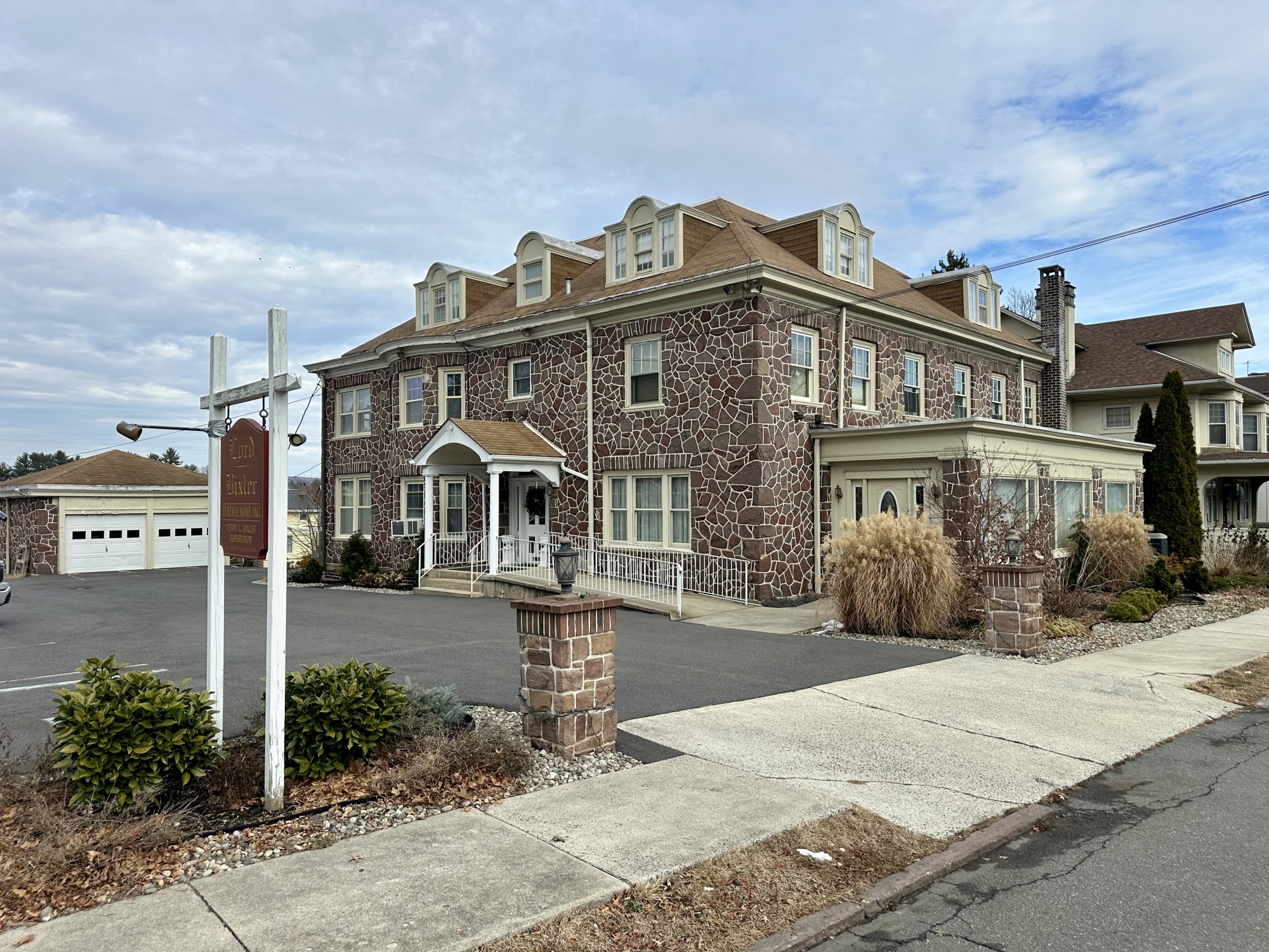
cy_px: 476
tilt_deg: +1.7
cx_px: 634
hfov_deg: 71.6
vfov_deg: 56.8
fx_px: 880
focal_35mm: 24
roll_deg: +0.5
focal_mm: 6.86
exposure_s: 1/2809
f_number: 1.78
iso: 80
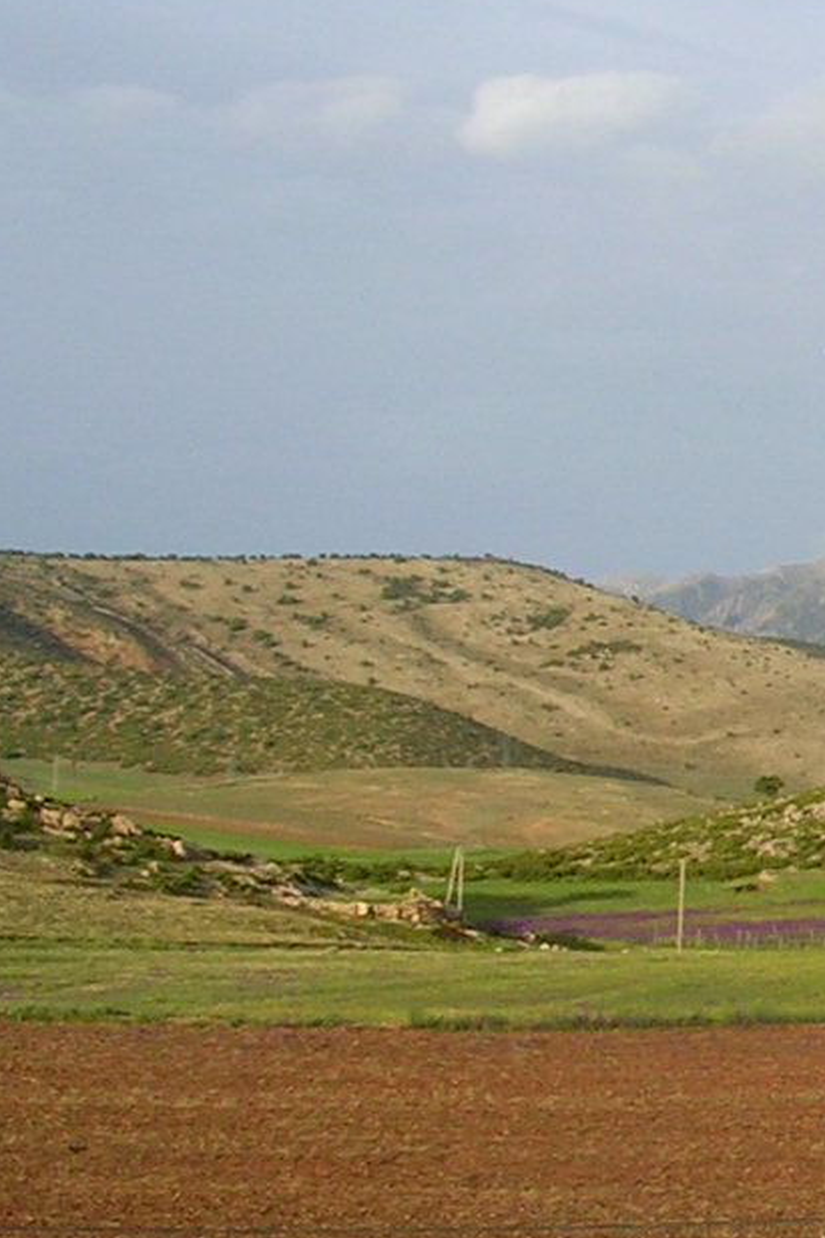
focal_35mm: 116
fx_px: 3989
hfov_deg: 11.1
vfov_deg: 17.6
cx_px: 1439
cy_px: 825
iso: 50
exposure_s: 1/166
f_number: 5.9
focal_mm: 6.6
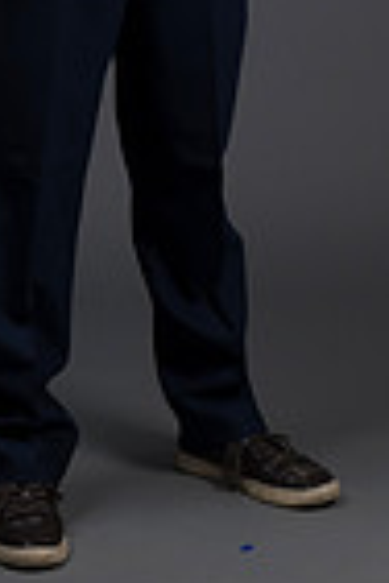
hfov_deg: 5.4
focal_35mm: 255
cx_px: 99
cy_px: -182
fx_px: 4133
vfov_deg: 8.0
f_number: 5.6
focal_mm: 80
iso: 160
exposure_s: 1/250
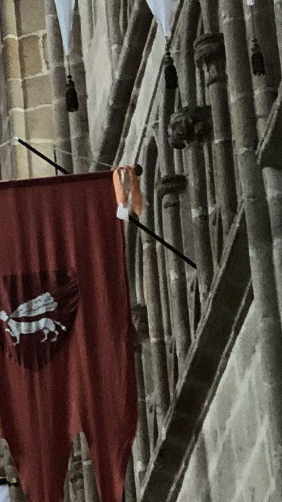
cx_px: -508
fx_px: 3643
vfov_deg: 7.8
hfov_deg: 4.3
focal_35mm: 274
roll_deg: +0.5
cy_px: 24
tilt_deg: +29.2
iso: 80
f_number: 2.4
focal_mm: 6
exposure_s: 1/33
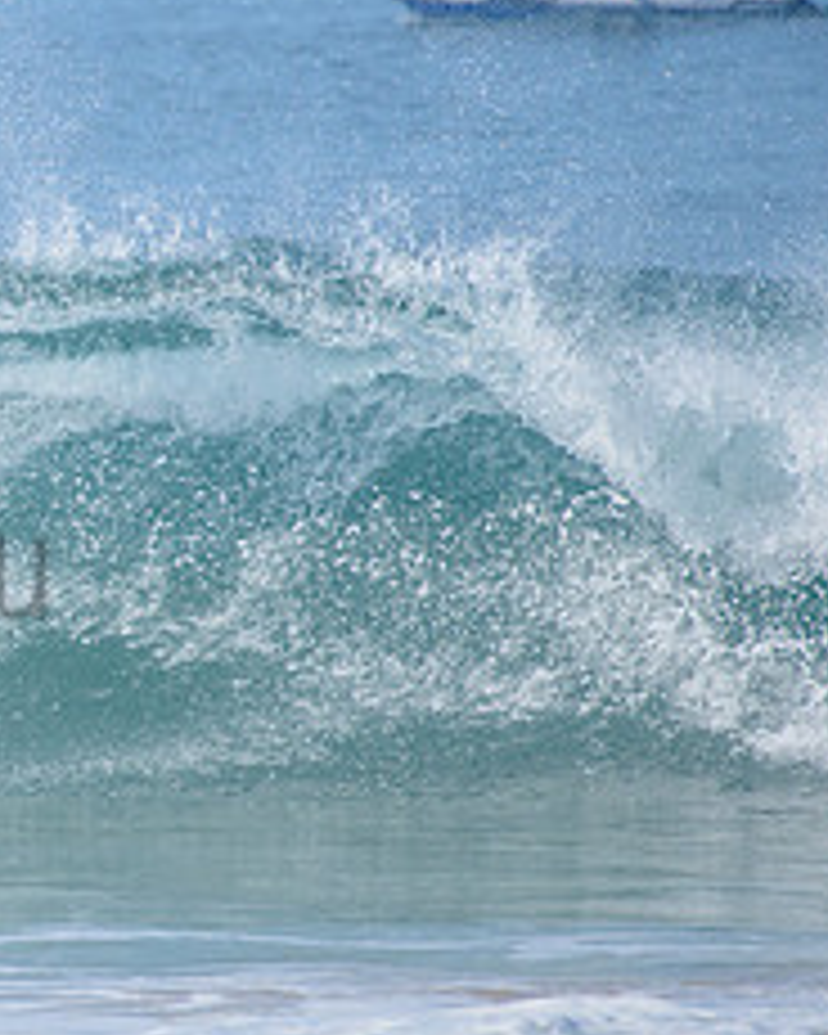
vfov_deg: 1.6
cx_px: -428
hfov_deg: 1.3
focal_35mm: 1182
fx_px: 36207
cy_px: 515
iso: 320
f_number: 5.6
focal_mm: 500
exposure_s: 1/2500
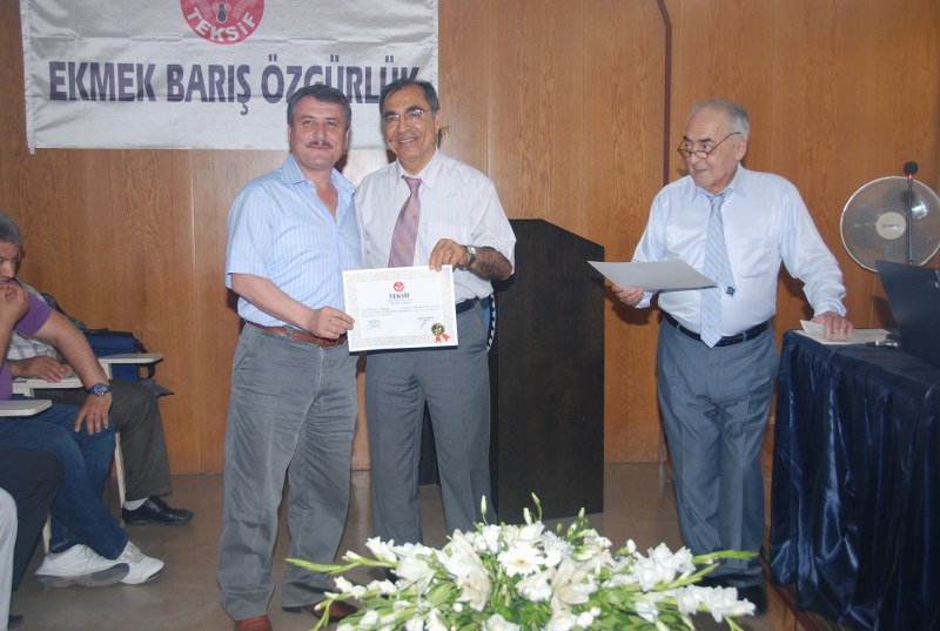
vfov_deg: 31.0
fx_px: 1138
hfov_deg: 44.9
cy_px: 316
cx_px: 470
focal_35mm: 44
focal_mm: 29
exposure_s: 1/60
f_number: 4.2
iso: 200
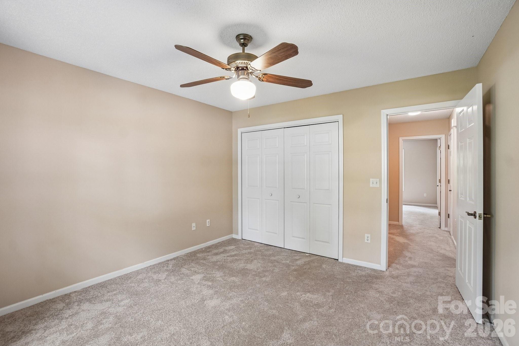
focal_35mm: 15
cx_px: 260
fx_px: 216
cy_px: 173
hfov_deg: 100.4
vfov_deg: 77.3
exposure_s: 1/8
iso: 400
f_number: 8
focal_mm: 10
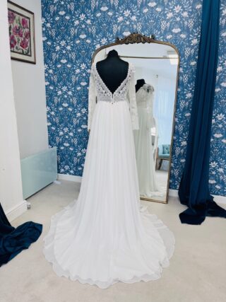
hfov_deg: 53.0
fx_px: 226
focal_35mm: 26
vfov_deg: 67.3
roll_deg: -0.1
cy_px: 151
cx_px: 113
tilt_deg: -14.5
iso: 32
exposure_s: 1/100
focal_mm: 5.1
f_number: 1.6
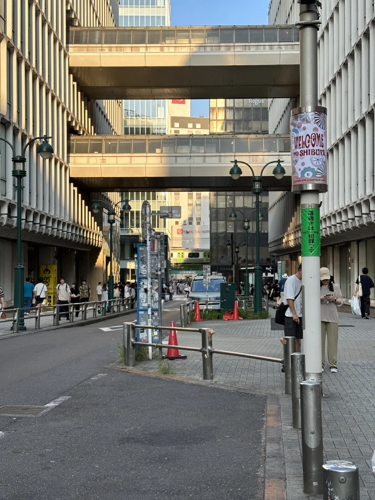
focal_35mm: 48
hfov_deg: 30.3
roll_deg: +0.7
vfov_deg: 39.7
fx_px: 693
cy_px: 250
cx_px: 188
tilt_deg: +2.2
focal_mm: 6.86
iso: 64
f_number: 1.78
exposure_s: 1/734
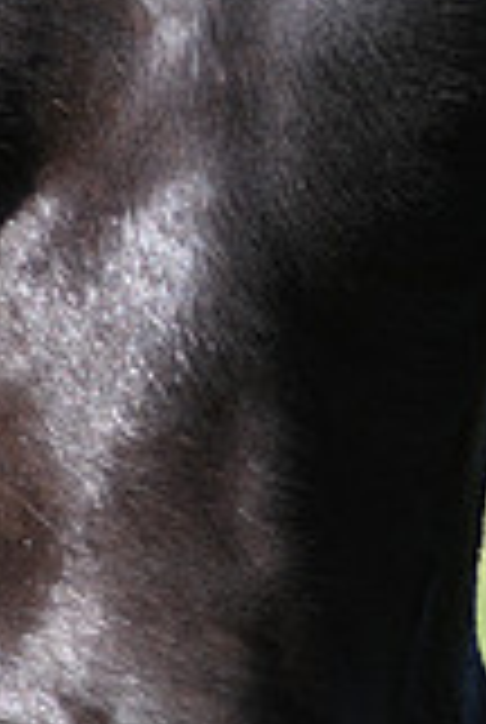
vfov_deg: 5.4
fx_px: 7621
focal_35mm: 378
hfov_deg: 3.6
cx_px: -254
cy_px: 1201
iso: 220
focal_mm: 70
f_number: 3.5
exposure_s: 1/1250
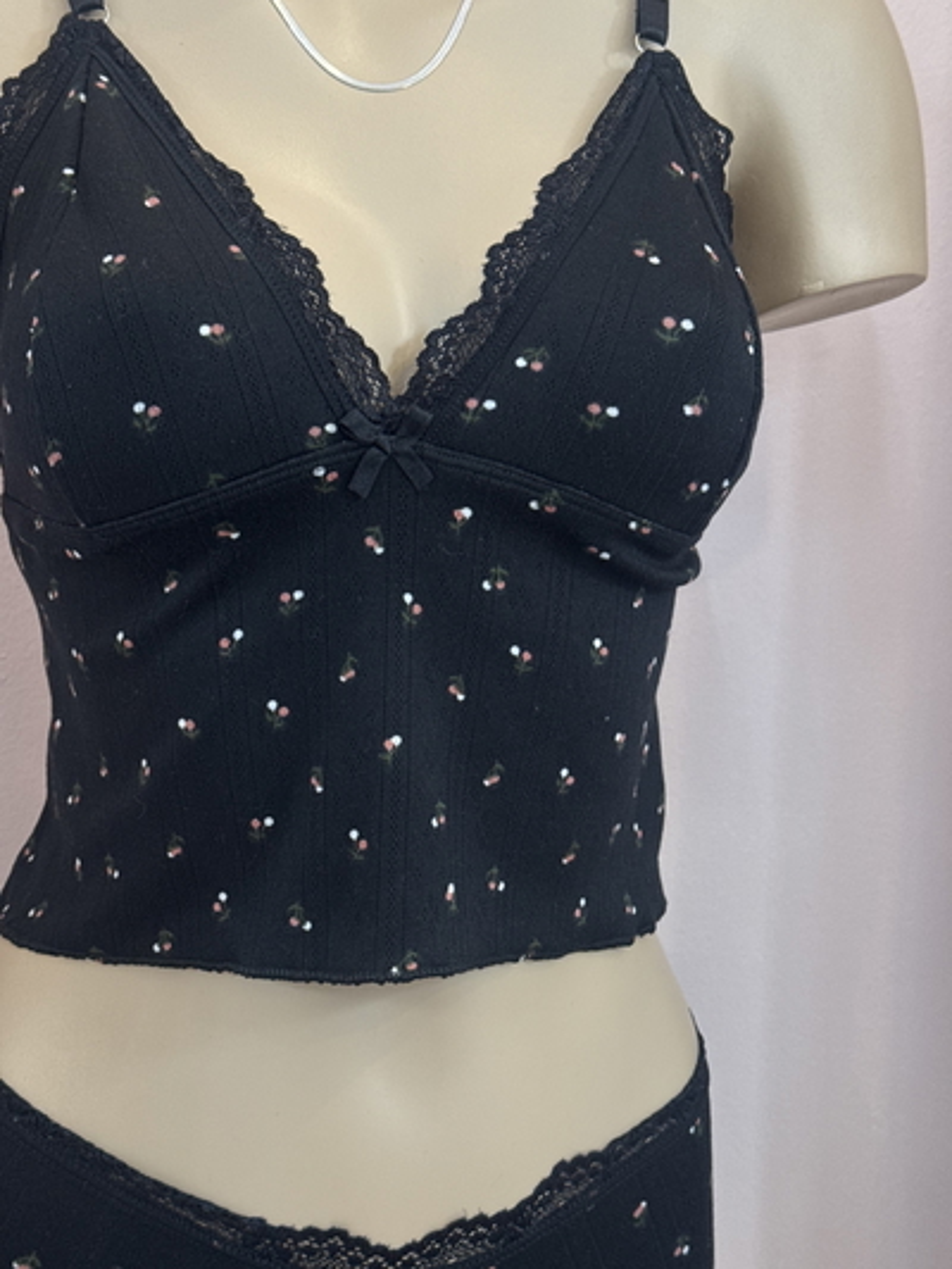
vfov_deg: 39.6
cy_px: 634
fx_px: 1759
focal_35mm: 48
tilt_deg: -5.9
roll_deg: +0.7
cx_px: 476
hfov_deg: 30.3
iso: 80
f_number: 1.78
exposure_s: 1/50
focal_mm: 6.76
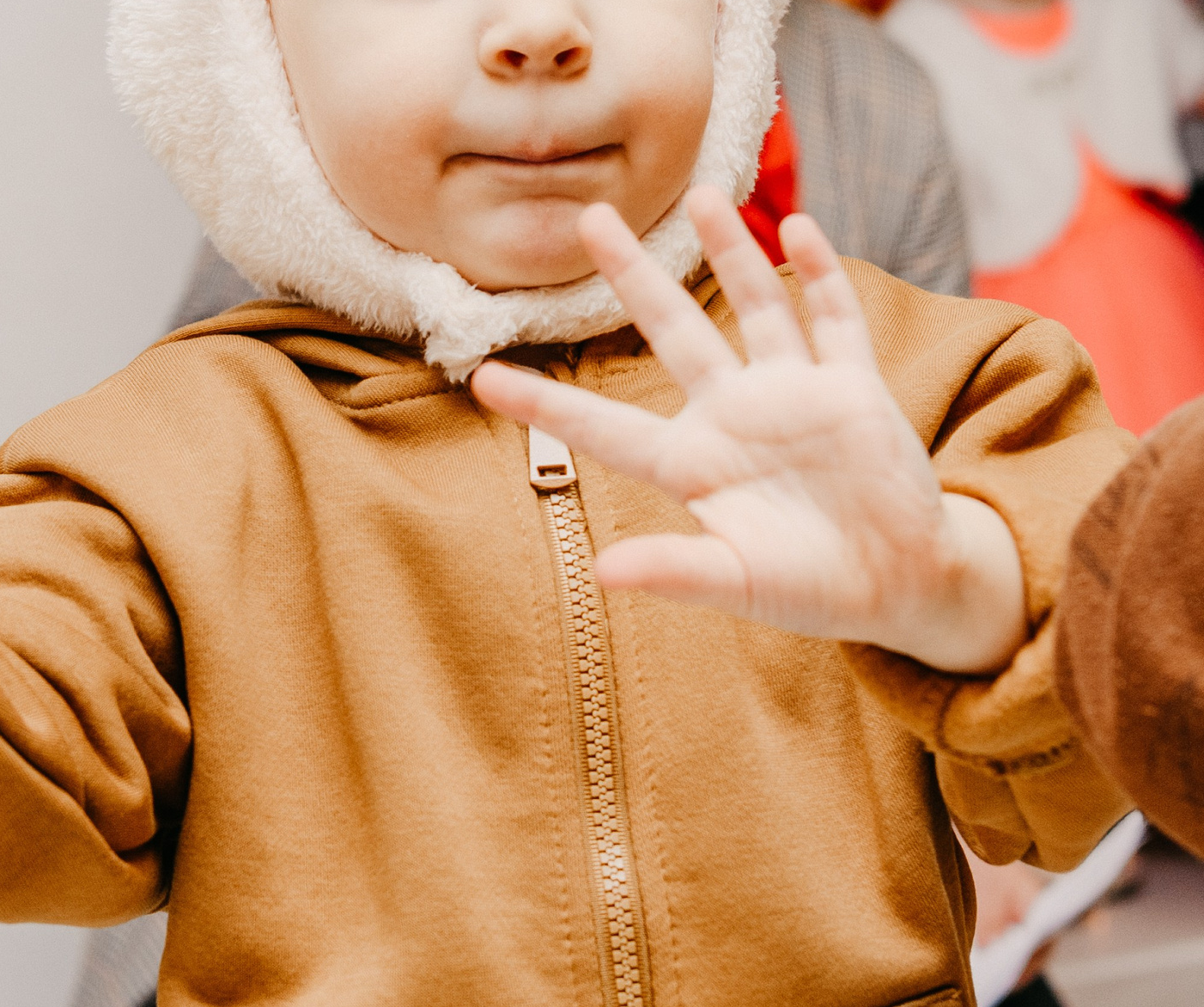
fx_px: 5005
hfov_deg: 13.7
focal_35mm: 138
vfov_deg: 11.5
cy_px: 290
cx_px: 337
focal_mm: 48
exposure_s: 1/160
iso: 320
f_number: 4.5
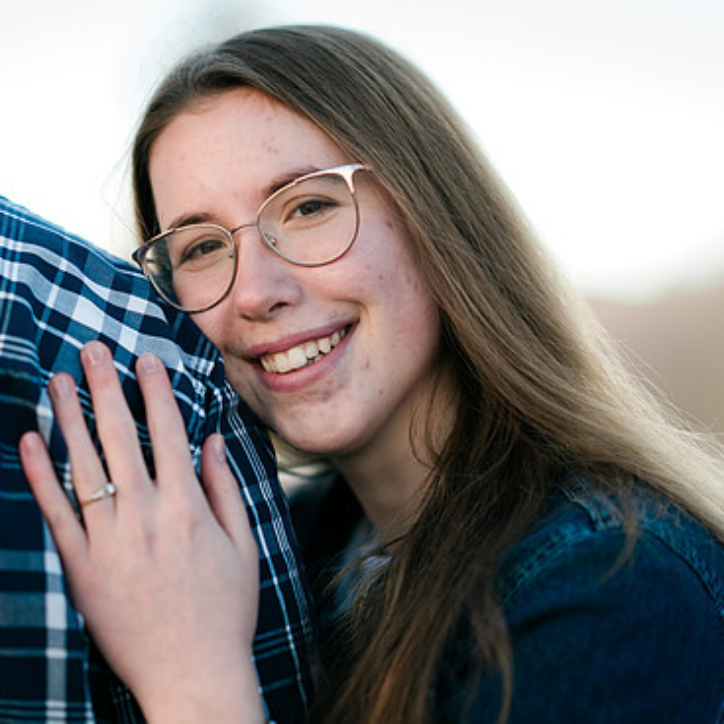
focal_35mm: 114
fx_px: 2698
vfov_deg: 15.3
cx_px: 207
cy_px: 375
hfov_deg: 15.2
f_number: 1.4
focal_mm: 85
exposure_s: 1/1600
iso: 100
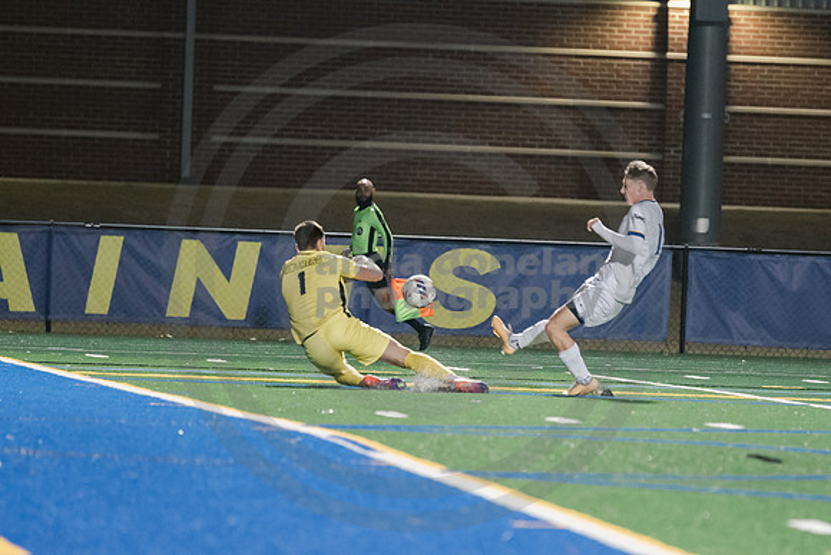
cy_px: 328
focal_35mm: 351
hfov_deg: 5.9
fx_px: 8109
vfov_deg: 3.9
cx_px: 505
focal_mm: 200
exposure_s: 1/500
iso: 2500
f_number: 2.8
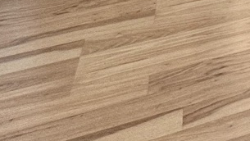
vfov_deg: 11.8
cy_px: -245
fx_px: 478
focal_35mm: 72
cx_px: 413
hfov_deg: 22.0
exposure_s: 1/120
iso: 200
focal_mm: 2.22
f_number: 2.2
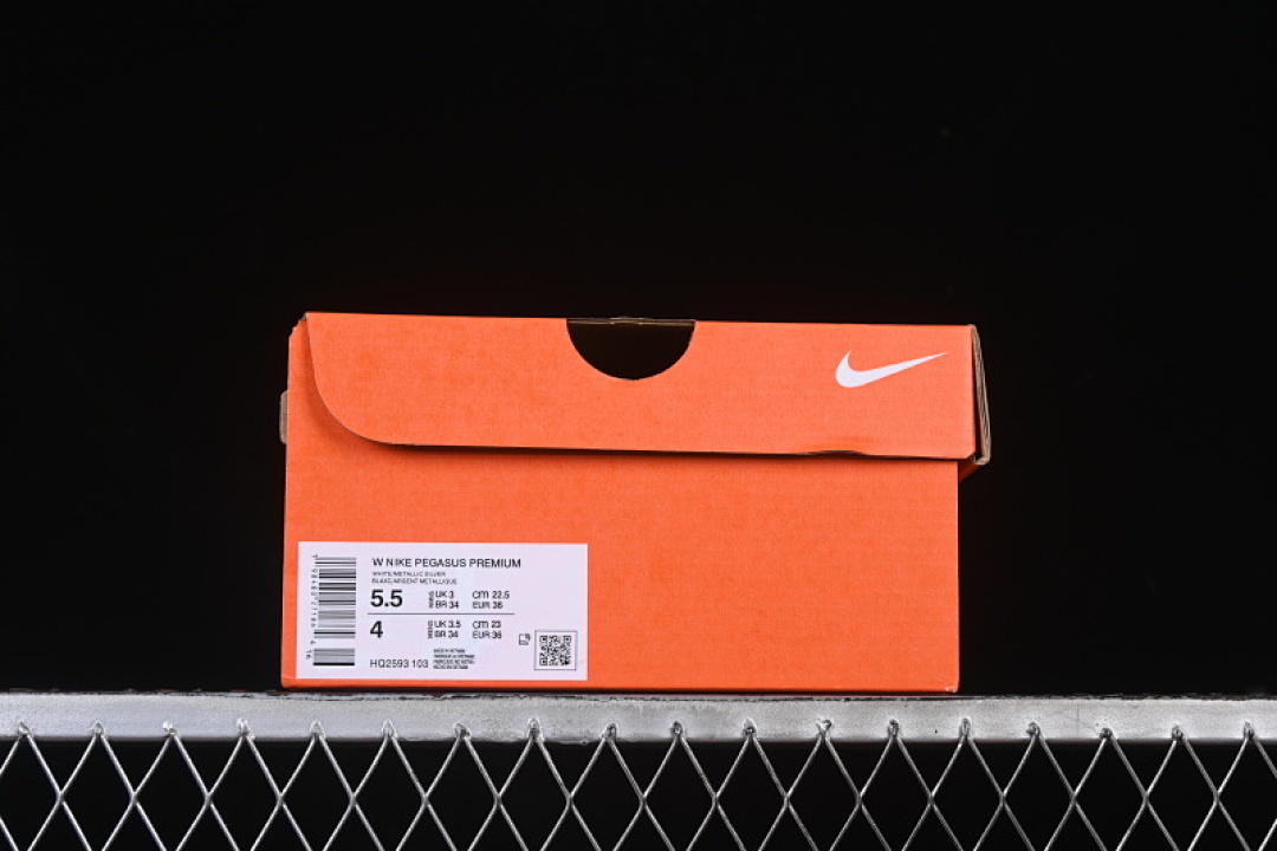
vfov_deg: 18.2
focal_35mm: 75
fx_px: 2660
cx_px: 638
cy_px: 426
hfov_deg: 27.0
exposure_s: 1/100
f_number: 8
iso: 160
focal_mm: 50
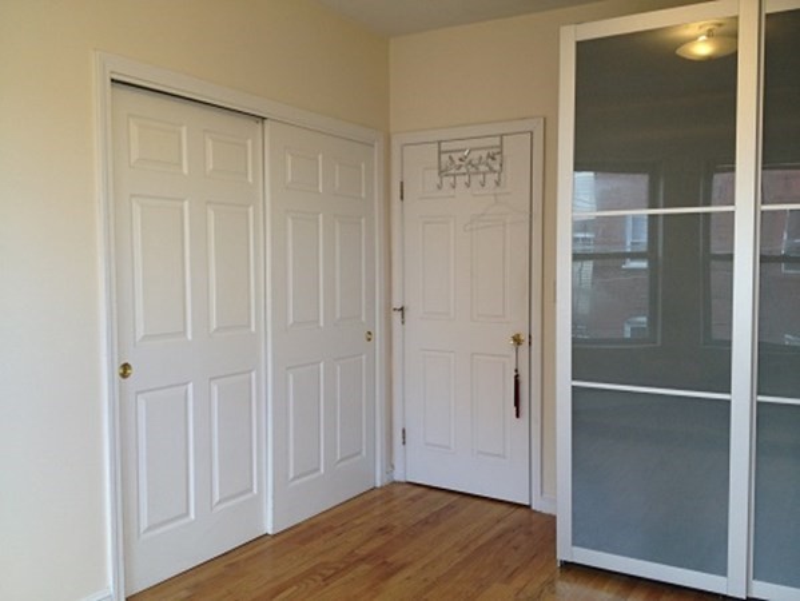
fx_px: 809
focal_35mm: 35
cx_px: 400
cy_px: 300
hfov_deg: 52.6
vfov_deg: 40.7
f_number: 2.4
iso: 64
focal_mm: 4.28
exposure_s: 1/60
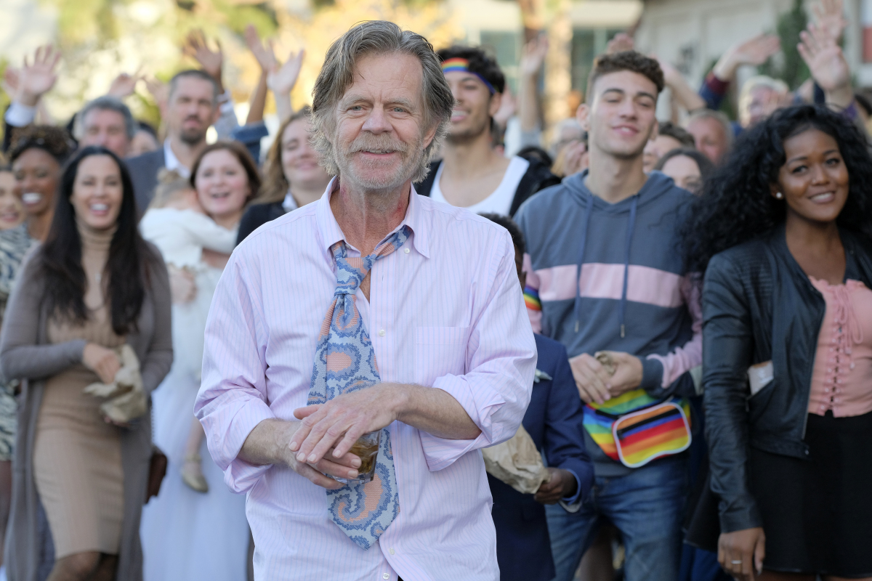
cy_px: 290
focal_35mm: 135
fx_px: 3270
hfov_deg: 15.2
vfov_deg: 10.2
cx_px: 436
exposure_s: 1/500
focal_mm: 90
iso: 1000
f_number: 4
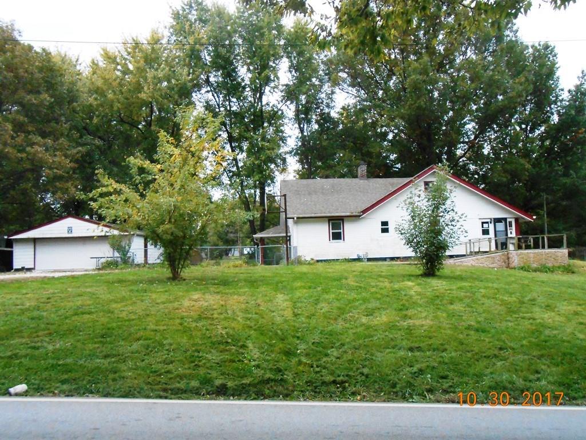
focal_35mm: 30
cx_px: 293
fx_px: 508
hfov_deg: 60.0
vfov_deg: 46.8
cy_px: 220
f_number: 3.8
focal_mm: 5.3
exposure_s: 1/80
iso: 800
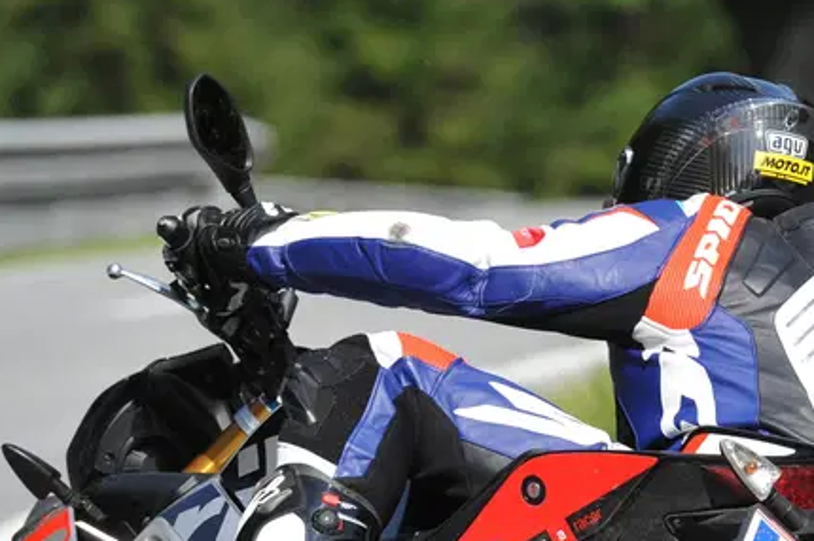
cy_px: 411
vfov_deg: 2.7
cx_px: 791
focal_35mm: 516
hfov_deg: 4.0
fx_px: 11658
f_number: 4
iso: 800
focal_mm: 185
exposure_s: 1/4000
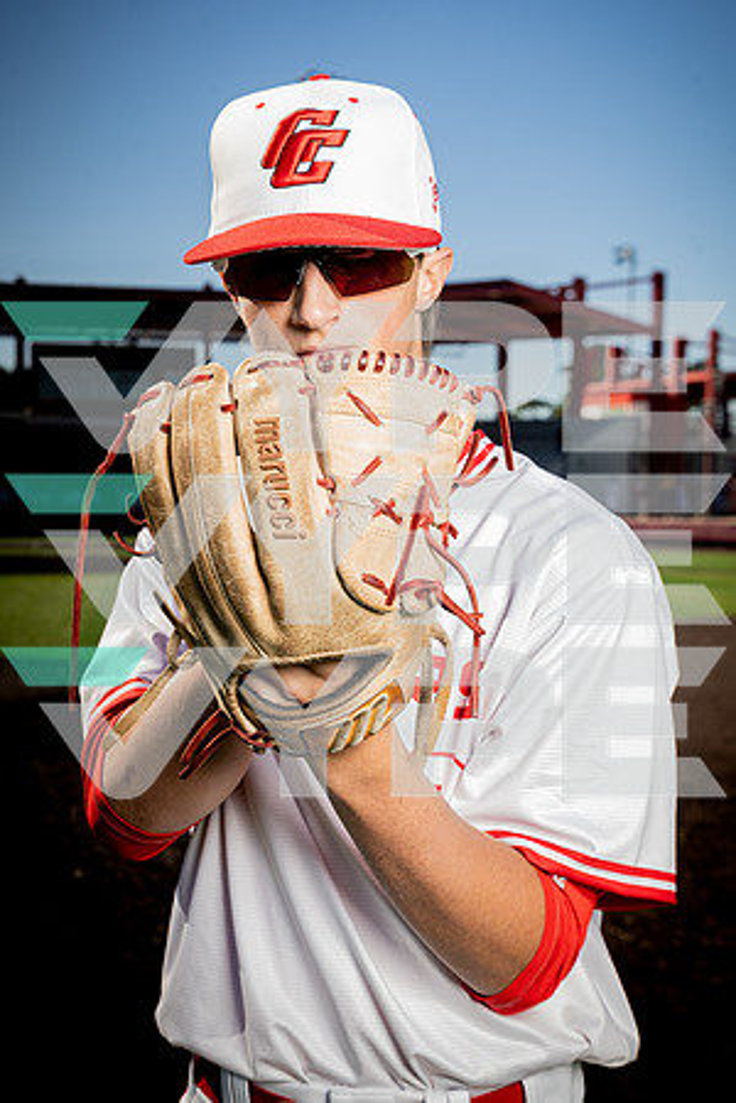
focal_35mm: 59
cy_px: 552
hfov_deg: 23.0
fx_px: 1809
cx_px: 368
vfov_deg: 33.9
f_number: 8
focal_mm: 59
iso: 125
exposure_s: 1/250
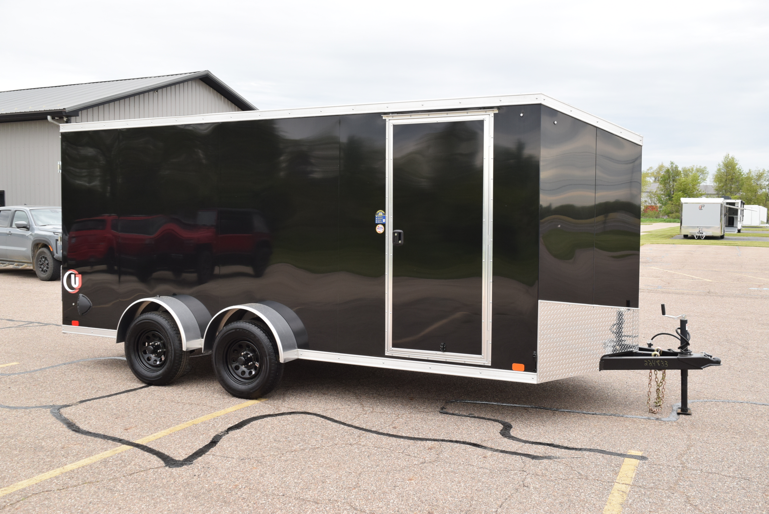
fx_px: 738
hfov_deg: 55.1
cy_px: 257
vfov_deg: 38.4
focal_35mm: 34
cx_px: 384
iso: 400
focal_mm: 23
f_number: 7.1
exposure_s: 1/200
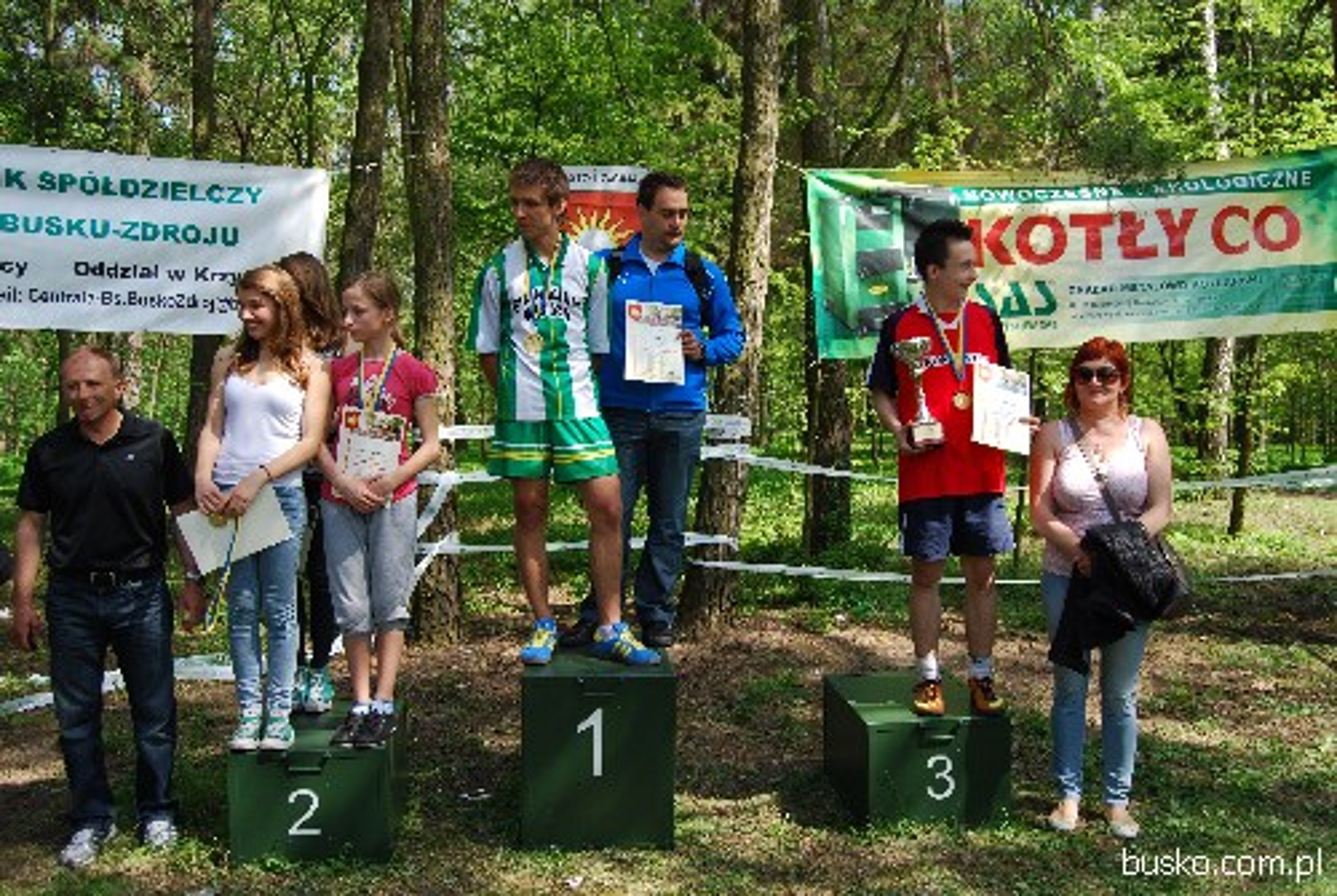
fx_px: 1116
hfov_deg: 61.9
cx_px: 668
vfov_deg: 43.7
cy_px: 448
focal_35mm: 30
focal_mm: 20
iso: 100
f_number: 5.6
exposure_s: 1/125
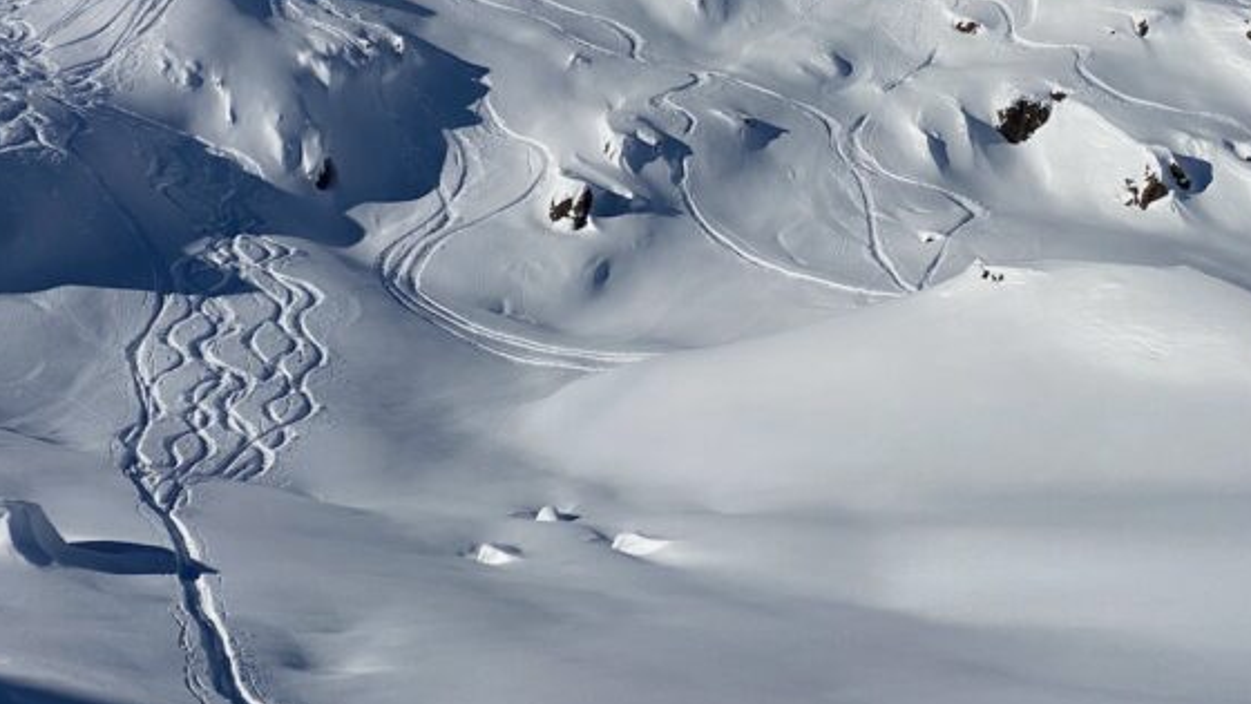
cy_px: 103
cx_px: 847
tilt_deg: +14.4
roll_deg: +3.6
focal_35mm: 81
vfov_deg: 14.8
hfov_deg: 26.0
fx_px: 2687
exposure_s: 1/5988
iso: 25
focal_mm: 6
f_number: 2
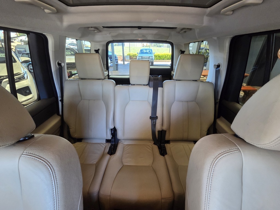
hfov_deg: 106.2
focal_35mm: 13
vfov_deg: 89.9
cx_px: 140
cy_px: 105
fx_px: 105
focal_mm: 2.2
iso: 320
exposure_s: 1/50
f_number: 2.2
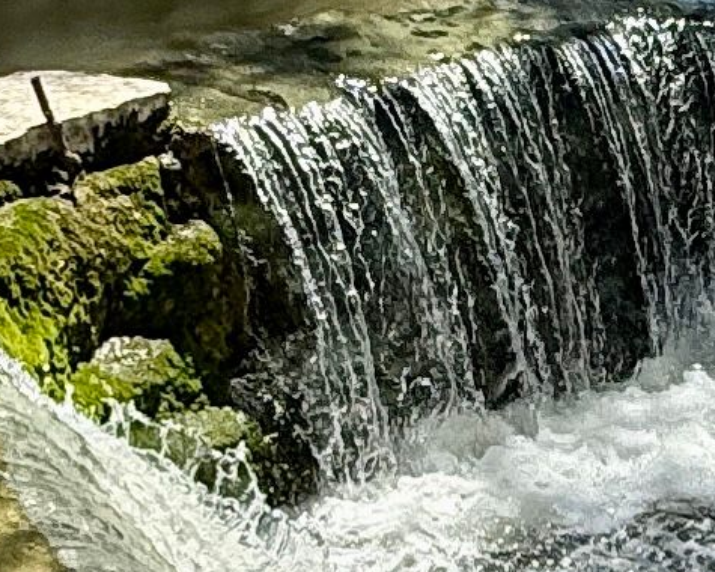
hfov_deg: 16.5
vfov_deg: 13.2
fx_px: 2455
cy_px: 120
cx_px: 509
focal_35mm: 116
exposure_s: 1/1285
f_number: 2.2
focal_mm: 2.22
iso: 64
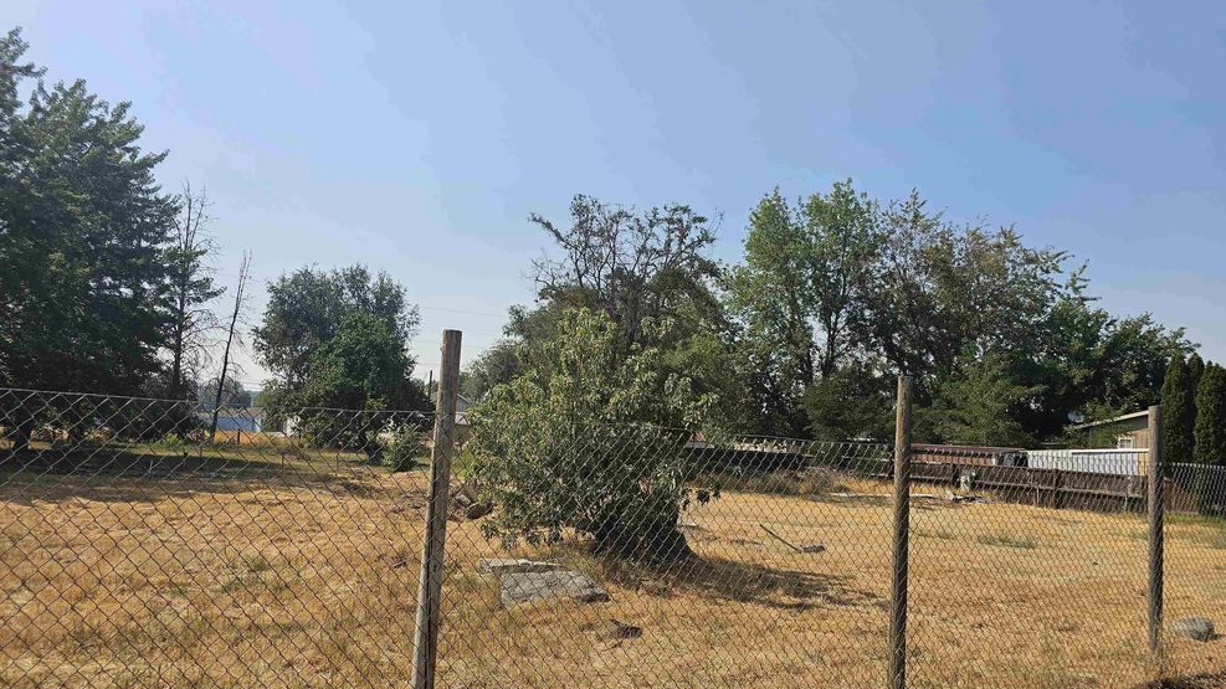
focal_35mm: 26
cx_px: 616
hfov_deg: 71.9
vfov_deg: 44.3
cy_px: 386
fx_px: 845
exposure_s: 1/1286
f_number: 1.7
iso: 10
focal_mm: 6.3
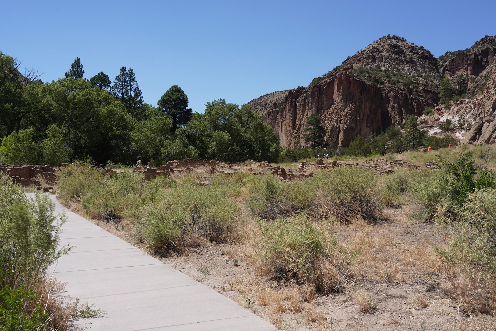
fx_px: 468
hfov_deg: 55.8
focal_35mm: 34
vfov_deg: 38.9
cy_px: 166
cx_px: 248
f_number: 14
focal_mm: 34
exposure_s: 1/100
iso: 100
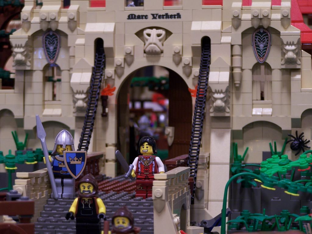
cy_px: 117
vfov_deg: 12.7
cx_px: 156
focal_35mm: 117
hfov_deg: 16.8
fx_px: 1055
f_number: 3.2
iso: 80
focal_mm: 19.4
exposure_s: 1/2
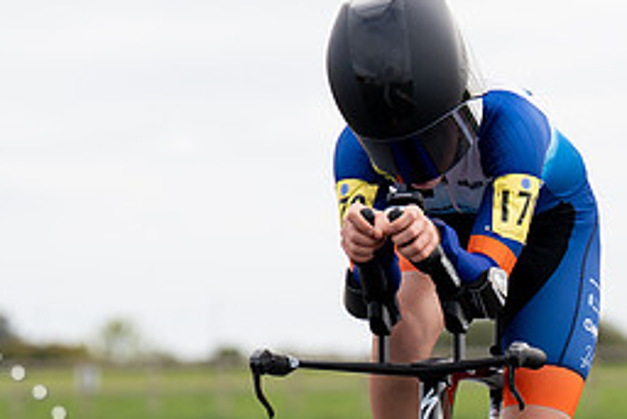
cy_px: 400
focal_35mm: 402
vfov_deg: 3.4
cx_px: 491
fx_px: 7005
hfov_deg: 5.1
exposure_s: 1/800
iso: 125
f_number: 3.5
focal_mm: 118
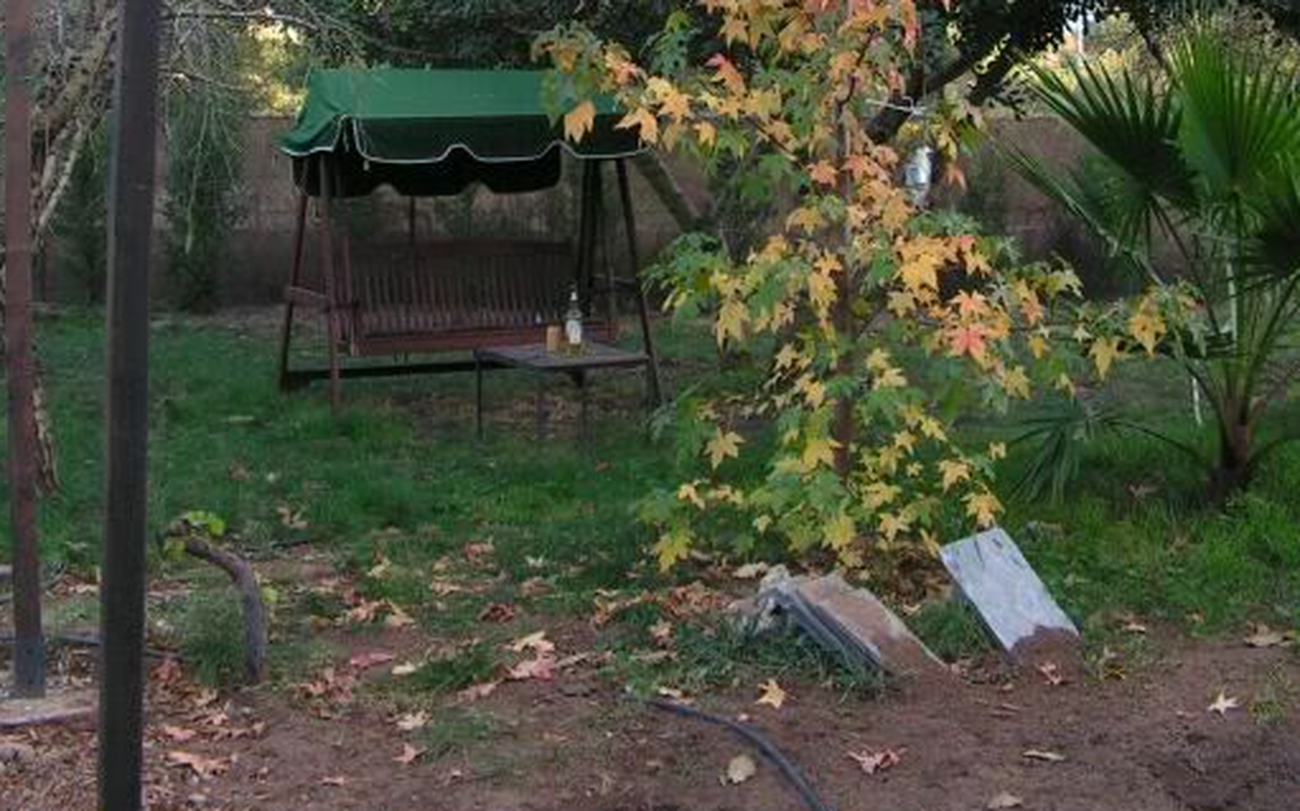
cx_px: 649
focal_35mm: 52
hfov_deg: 38.9
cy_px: -18
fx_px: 1842
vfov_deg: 23.7
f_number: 3.2
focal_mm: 6
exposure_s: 1/60
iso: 64
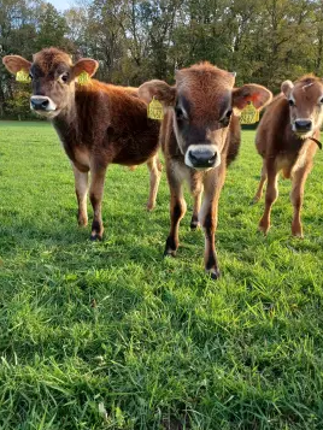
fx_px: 348
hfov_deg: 49.8
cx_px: 164
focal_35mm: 28
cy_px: 193
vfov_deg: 63.3
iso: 64
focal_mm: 4.6
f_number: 1.8
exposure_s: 1/100
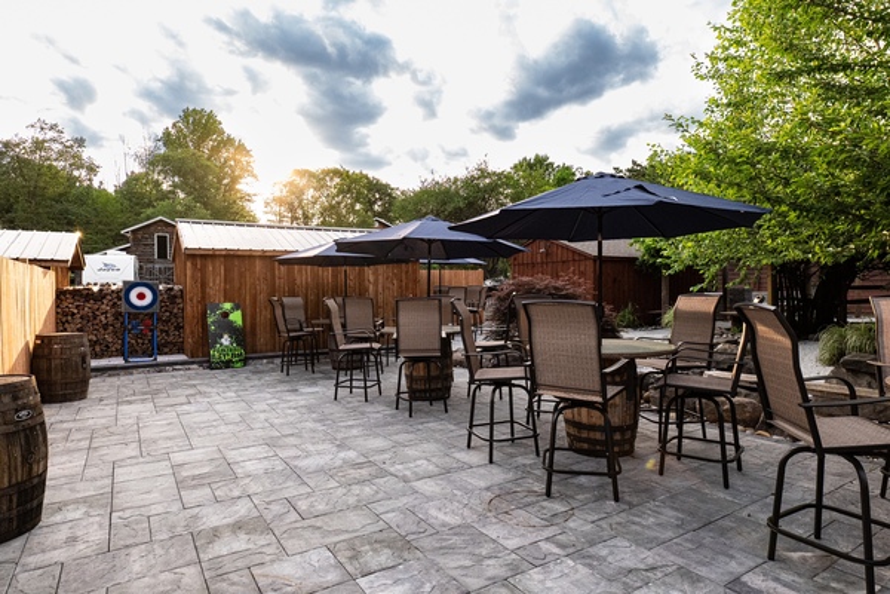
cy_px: 297
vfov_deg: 61.9
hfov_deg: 84.0
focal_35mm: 20
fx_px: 494
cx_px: 445
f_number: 8
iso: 5000
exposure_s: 1/1600
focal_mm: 20
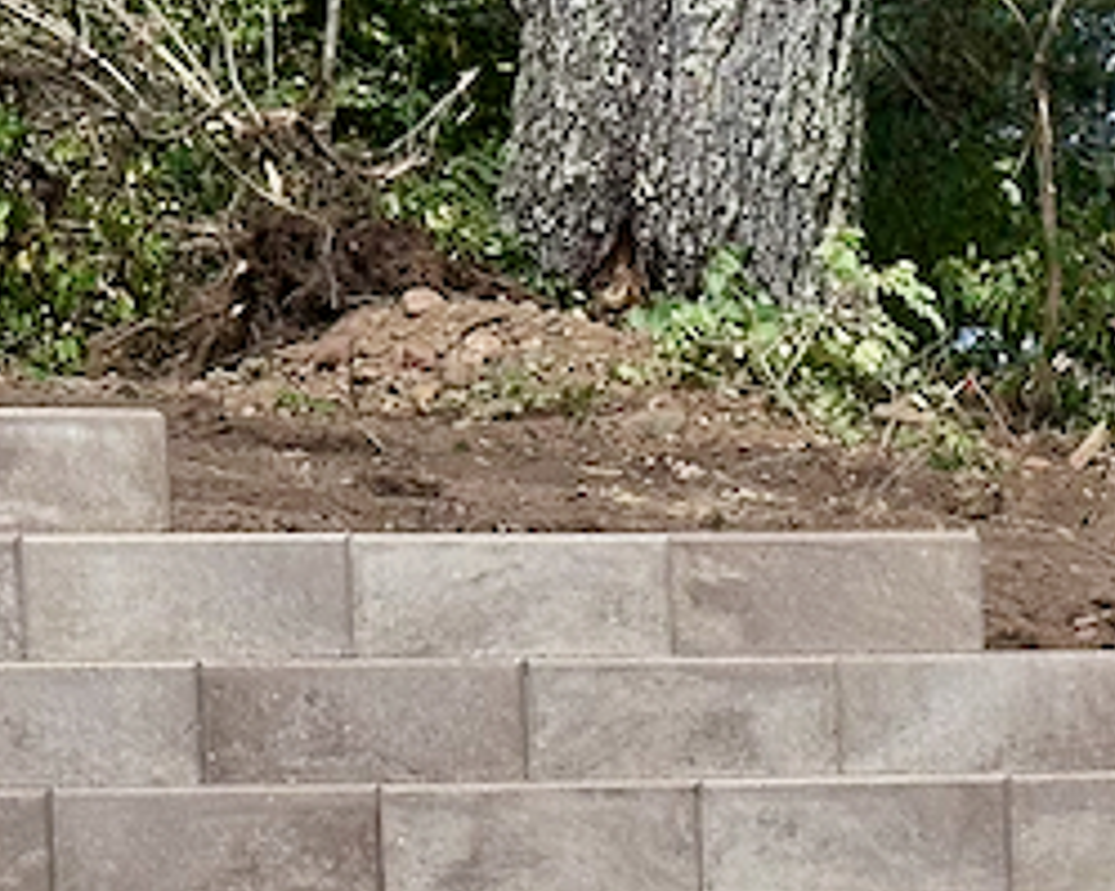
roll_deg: +0.9
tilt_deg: -5.6
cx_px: 1482
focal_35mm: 196
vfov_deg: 7.7
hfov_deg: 9.7
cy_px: 1388
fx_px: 6465
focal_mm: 6.86
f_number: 1.78
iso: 64
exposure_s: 1/8197
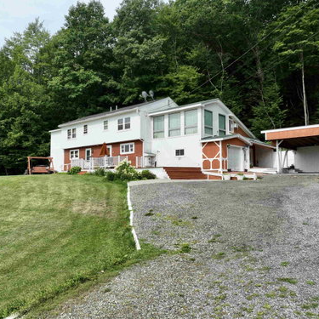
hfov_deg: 55.5
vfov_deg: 55.6
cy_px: 157
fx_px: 302
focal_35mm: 29
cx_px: 140
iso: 200
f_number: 2.8
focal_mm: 12.29
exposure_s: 1/2000
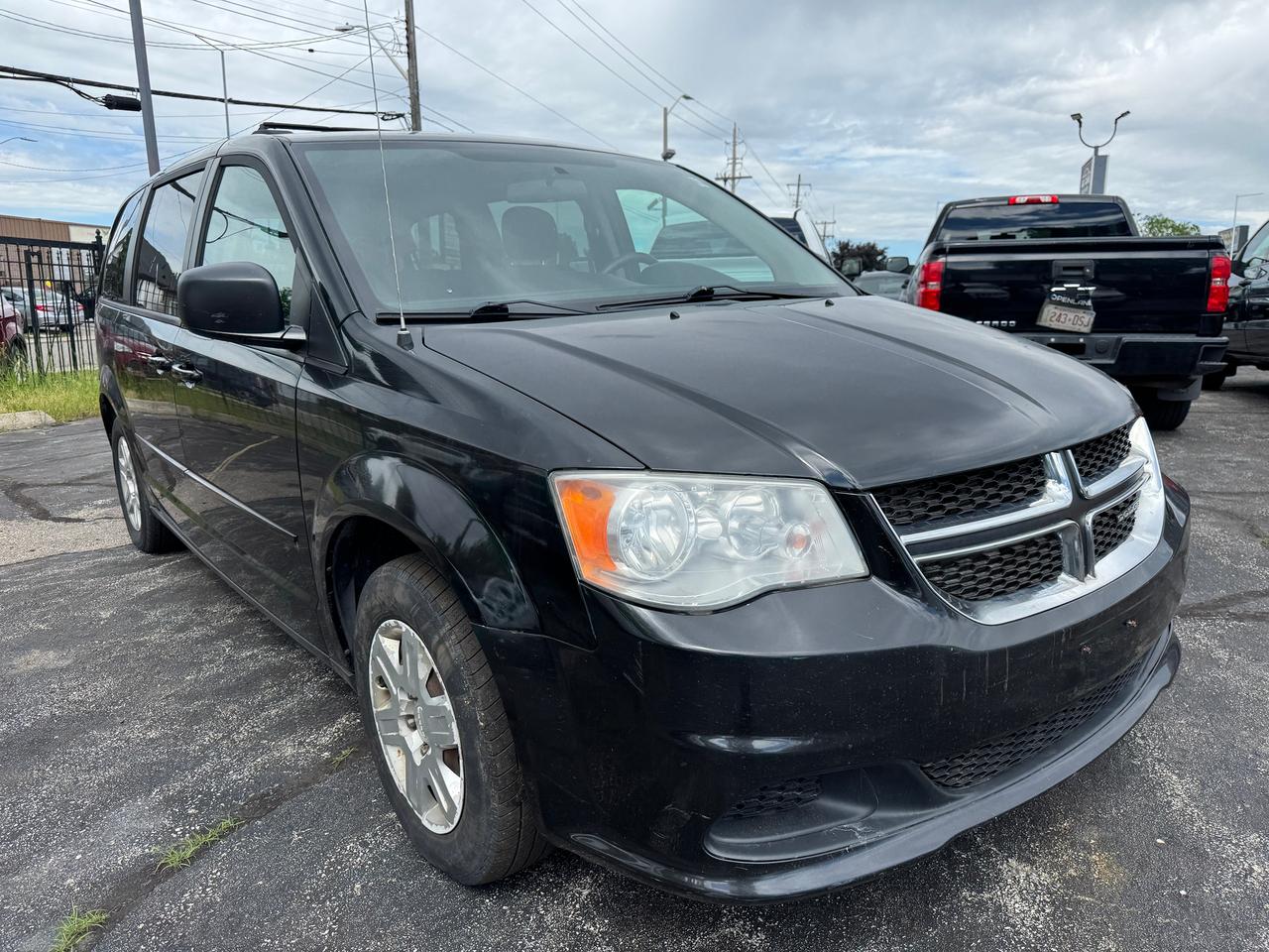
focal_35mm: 24
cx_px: 634
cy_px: 476
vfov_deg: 56.8
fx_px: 880
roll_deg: -0.8
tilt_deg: -10.5
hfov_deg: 71.6
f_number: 1.78
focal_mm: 6.76
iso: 80
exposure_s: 1/2331
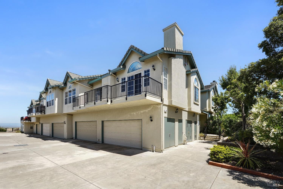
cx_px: 142
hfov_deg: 95.0
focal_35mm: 16
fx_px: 130
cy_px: 94
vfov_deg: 72.1
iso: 320
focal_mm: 16.5
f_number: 8
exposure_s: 1/320
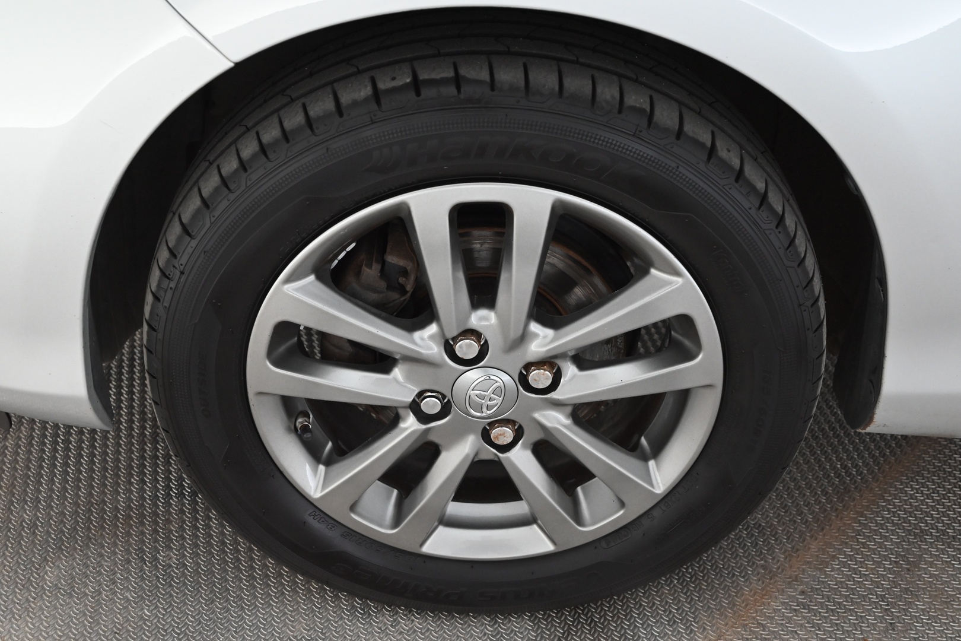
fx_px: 1255
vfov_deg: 28.6
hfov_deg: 41.9
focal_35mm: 47
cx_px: 480
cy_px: 320
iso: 3200
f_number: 6
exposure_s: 1/80
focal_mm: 47
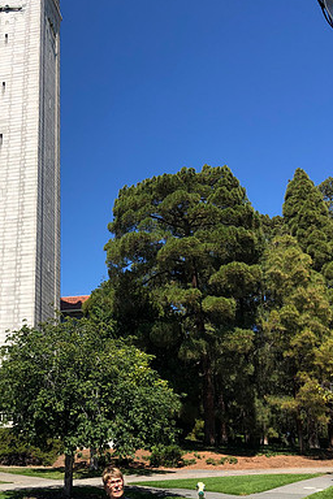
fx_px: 610
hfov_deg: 29.9
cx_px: 75
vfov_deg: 44.4
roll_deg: -0.5
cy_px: 222
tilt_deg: +24.7
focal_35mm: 44
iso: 20
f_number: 1.8
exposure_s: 1/1656
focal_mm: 3.99
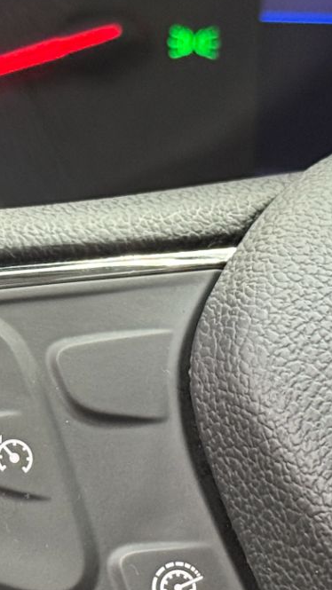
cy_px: 428
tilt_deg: -20.3
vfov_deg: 14.2
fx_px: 2364
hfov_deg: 8.0
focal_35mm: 151
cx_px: 56
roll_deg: -2.3
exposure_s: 1/30
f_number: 1.78
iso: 400
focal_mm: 6.76
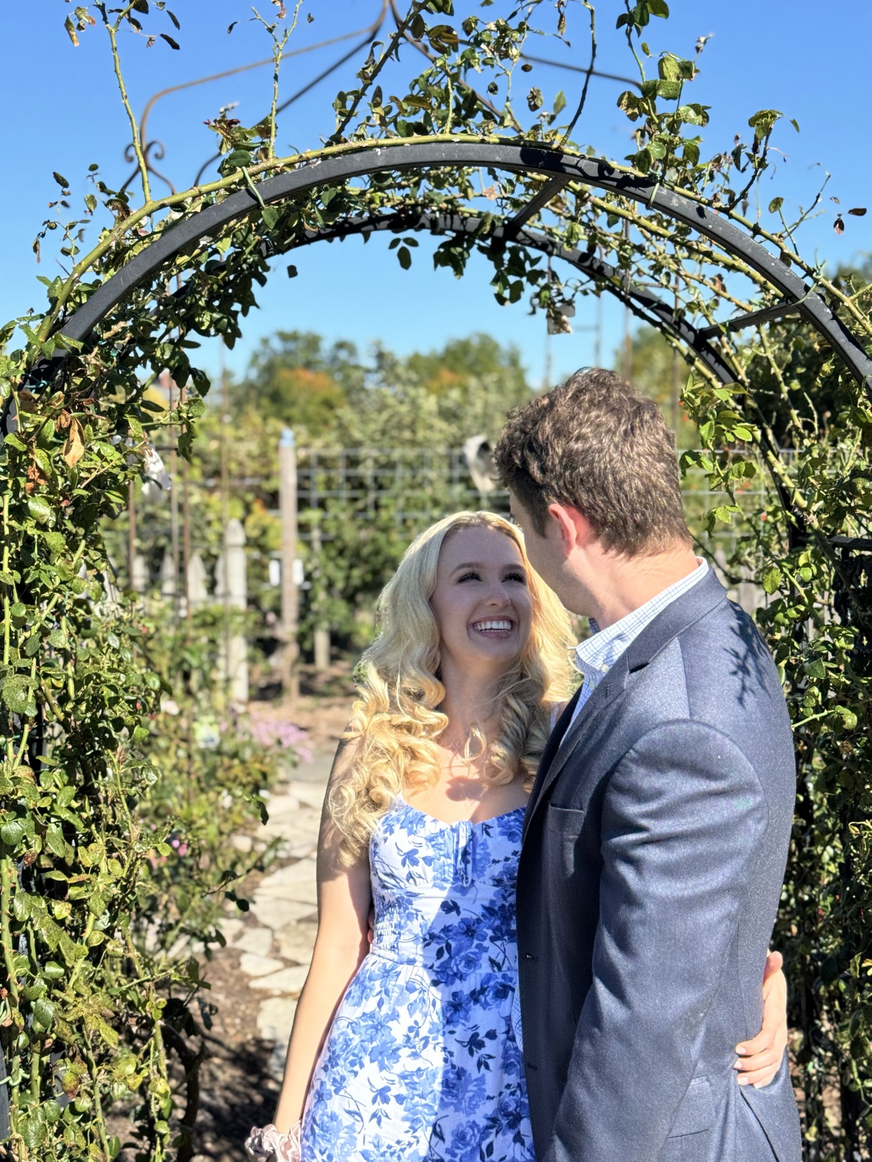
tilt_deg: -4.7
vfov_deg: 39.7
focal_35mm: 48
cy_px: 581
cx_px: 436
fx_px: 1612
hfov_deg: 30.3
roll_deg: +1.5
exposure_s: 1/3257
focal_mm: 6.76
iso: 64
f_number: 1.78
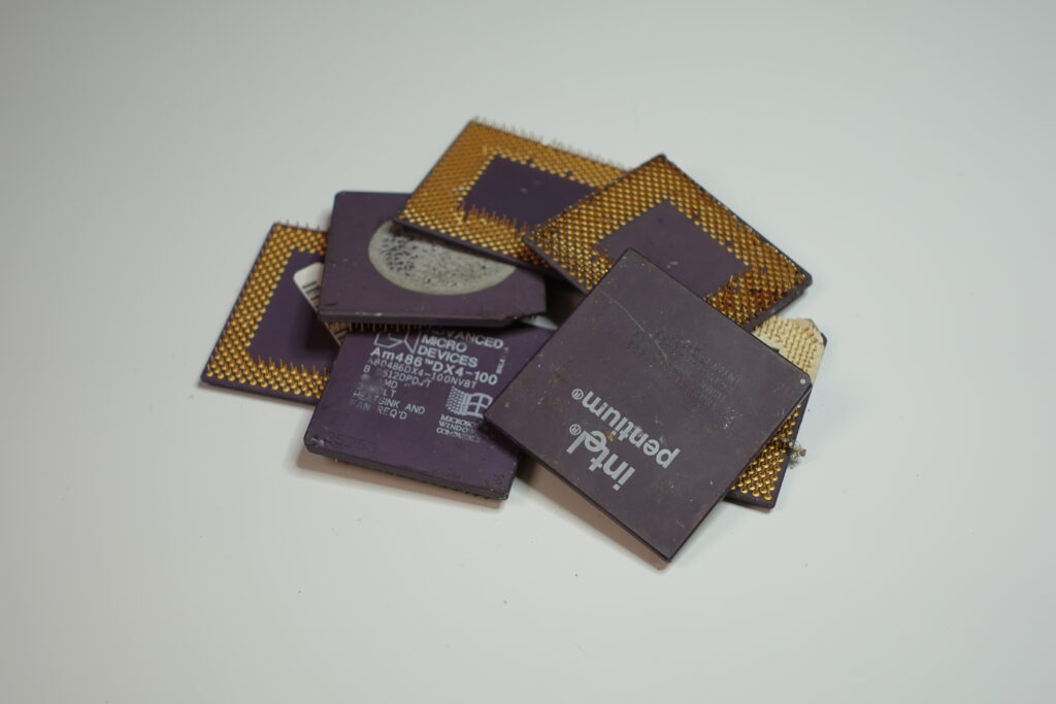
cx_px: 528
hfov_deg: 35.6
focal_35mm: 56
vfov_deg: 24.2
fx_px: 1643
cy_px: 352
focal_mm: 21.08
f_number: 3.2
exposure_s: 1/80
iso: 125
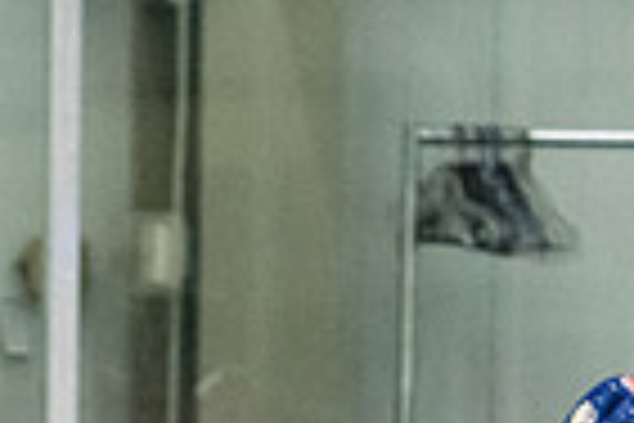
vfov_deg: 1.5
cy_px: 1181
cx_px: -691
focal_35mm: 888
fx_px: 15637
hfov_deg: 2.3
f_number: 2.8
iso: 4000
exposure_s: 1/800
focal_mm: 125
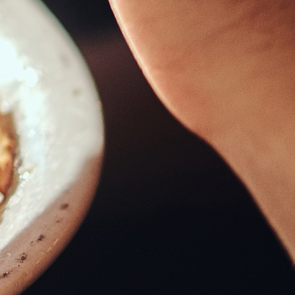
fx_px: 3635
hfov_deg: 4.4
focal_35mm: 377
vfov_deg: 4.6
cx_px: -690
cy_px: -289
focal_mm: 35
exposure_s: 1/1000
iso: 160
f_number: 2.2
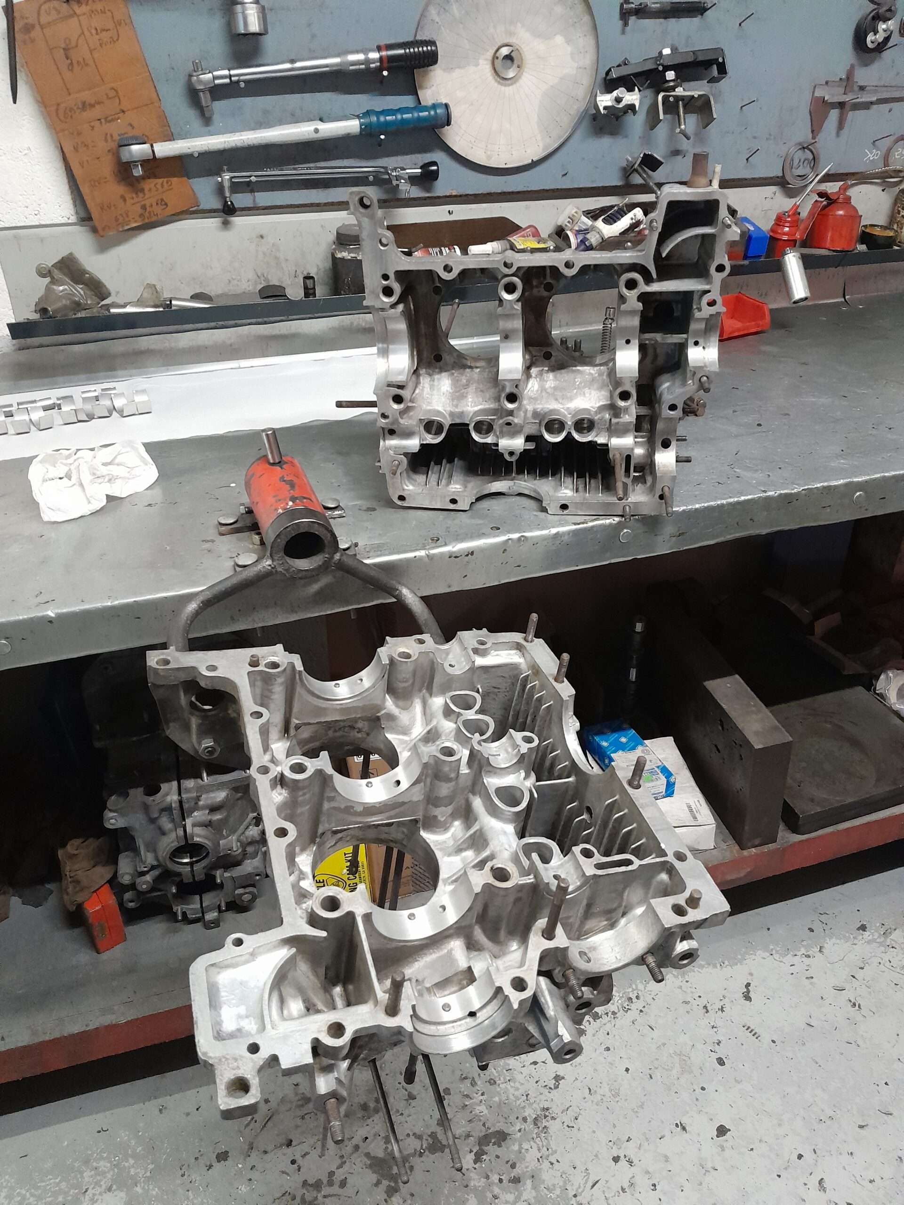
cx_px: 452
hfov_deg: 53.1
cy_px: 602
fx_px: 905
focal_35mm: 26
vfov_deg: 67.3
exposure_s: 1/25
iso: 800
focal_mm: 3.98
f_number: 1.8
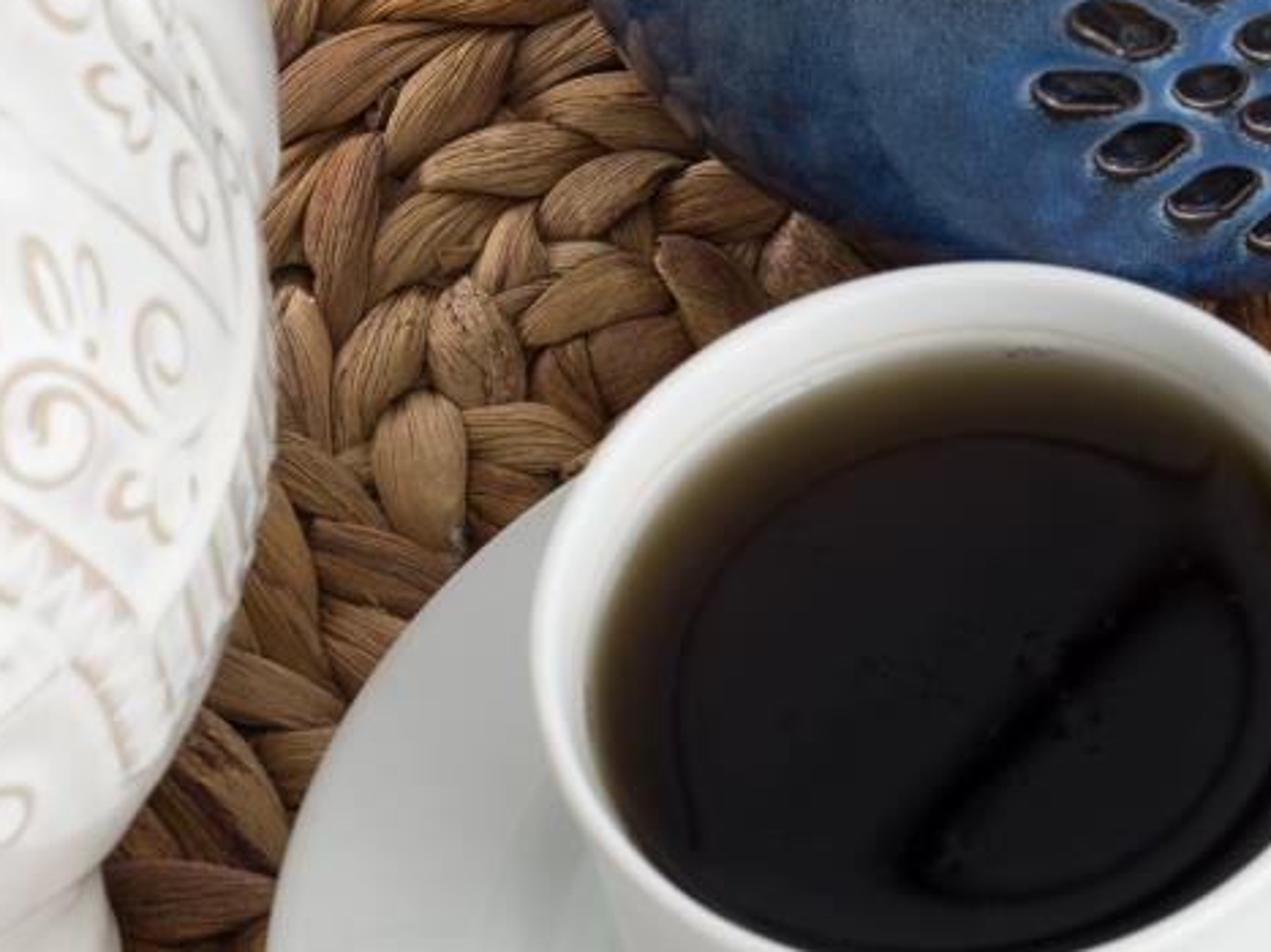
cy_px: 333
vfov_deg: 5.4
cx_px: 2689
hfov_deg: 7.0
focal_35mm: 273
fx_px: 10021
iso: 100
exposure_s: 1/125
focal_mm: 64
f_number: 11
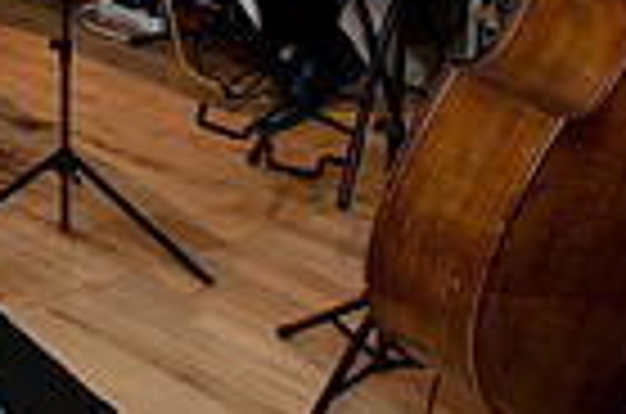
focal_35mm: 113
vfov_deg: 11.2
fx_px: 1960
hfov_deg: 17.0
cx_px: -198
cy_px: -353
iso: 640
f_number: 6.3
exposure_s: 1/15
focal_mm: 18
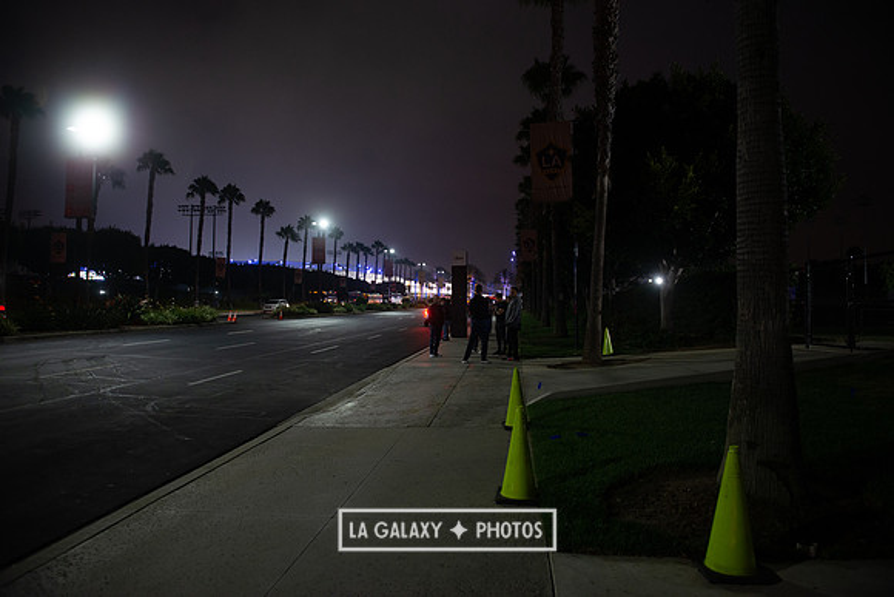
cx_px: 447
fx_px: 596
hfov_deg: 73.7
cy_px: 298
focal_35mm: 24
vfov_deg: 53.2
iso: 1100
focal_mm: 24
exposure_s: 1/40
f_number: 2.8
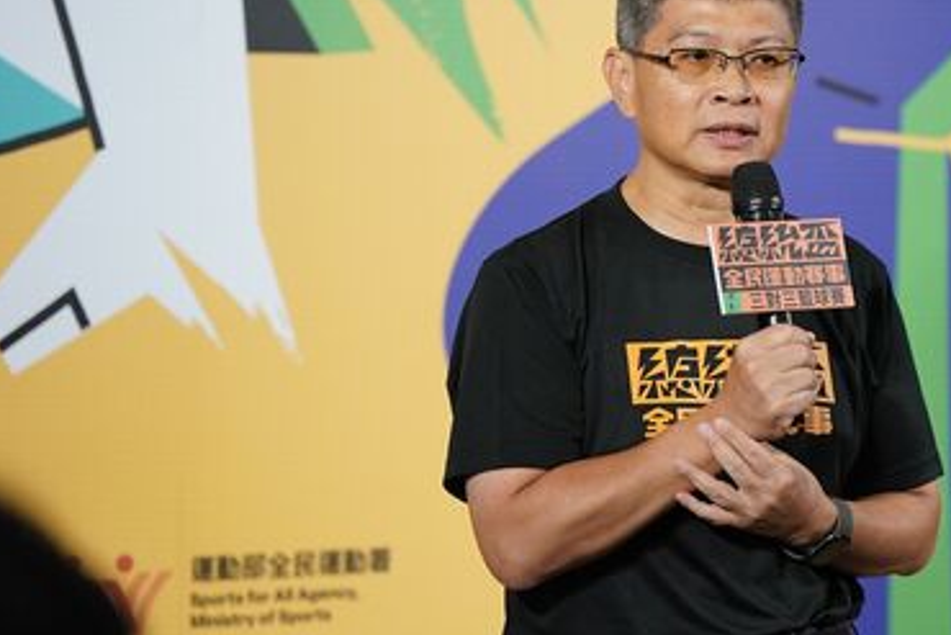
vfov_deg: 5.7
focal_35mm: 243
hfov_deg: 8.5
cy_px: 329
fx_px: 6421
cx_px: 761
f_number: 2.8
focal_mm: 150
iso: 4000
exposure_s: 1/1250
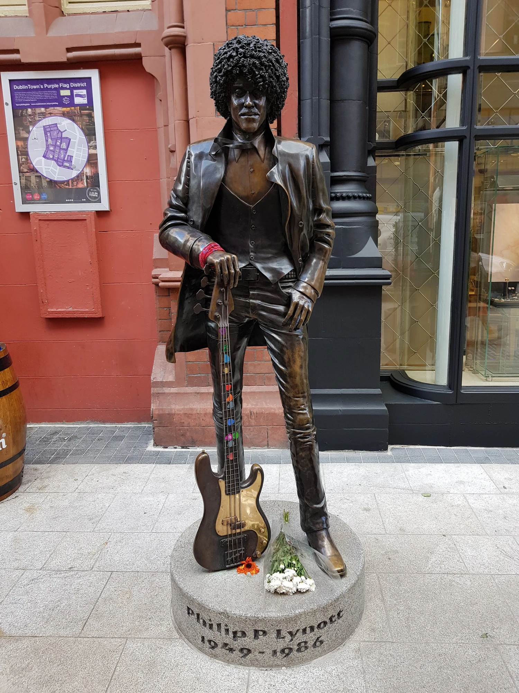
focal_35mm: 26
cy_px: 346
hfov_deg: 53.1
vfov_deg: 67.3
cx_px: 260
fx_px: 520
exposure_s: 1/150
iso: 40
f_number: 1.7
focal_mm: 4.2
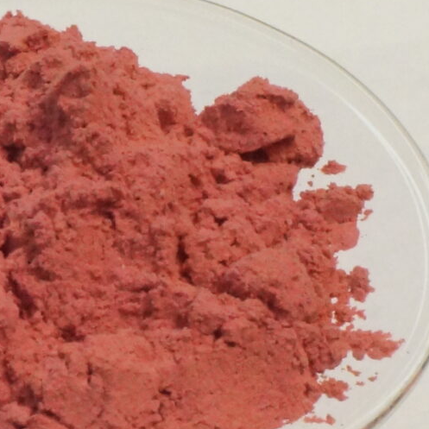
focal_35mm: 328
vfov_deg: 5.3
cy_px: 418
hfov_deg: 5.2
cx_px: -434
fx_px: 4599
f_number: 22
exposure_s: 1/20
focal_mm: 50
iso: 3200
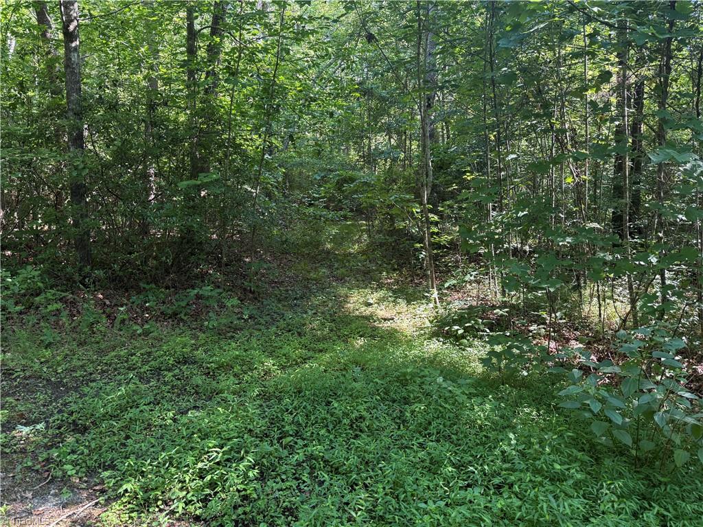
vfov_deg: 56.8
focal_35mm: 24
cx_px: 352
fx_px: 487
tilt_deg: -2.8
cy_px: 264
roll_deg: +0.6
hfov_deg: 71.6
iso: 125
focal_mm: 6.76
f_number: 1.78
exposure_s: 1/121
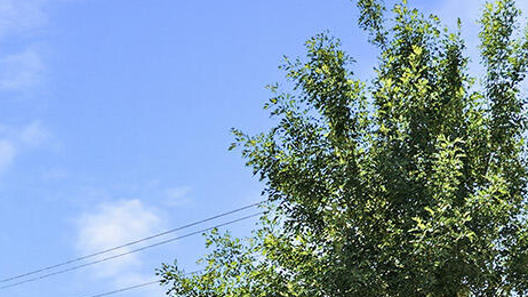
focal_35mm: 98
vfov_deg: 11.3
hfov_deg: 21.8
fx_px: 1372
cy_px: 579
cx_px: 275
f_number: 4
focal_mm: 16
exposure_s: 1/160
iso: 64
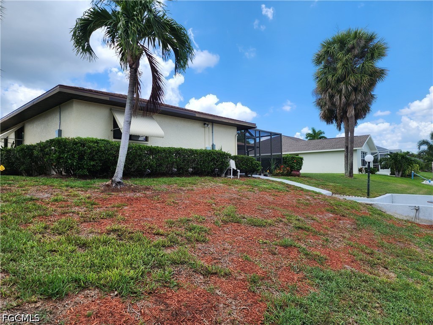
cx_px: 216
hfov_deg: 73.9
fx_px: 288
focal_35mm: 23
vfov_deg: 58.9
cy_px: 162
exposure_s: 1/885
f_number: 1.8
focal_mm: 6.4
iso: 12
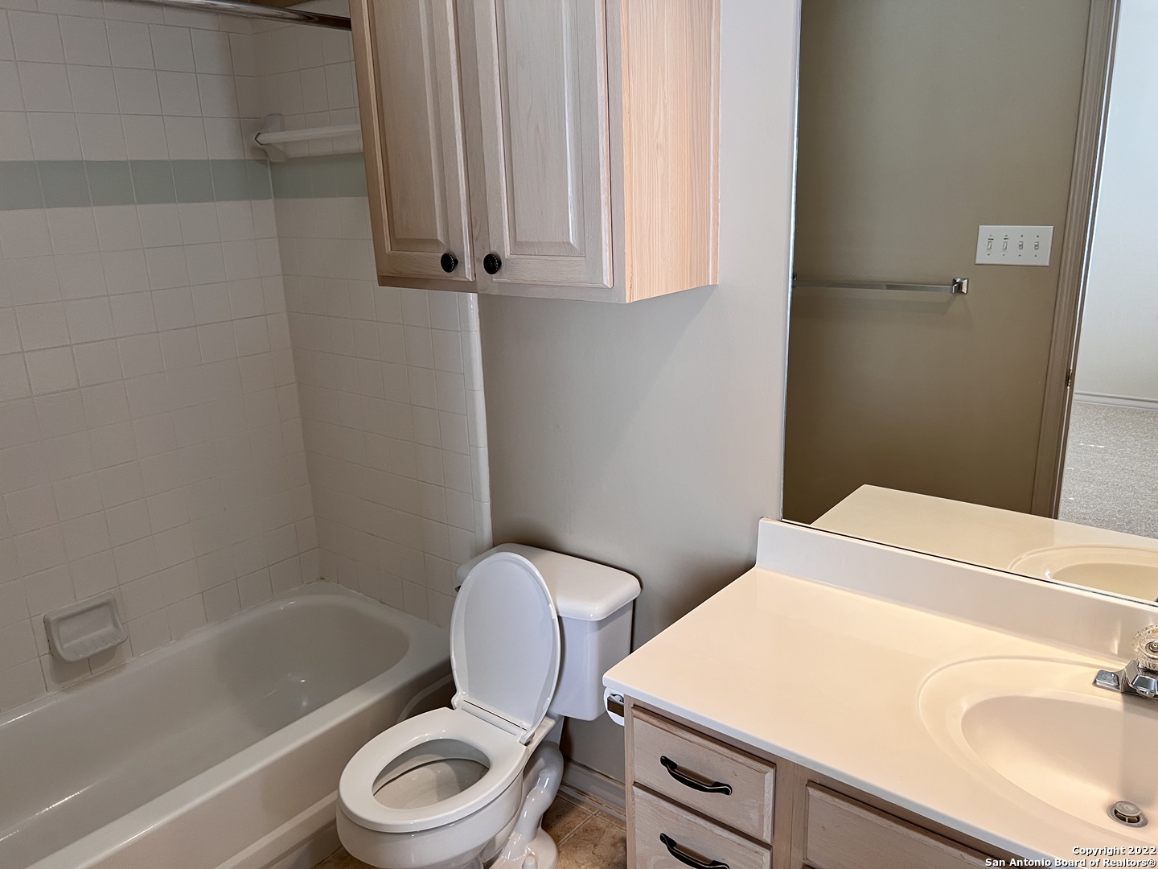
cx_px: 579
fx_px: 870
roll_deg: +2.5
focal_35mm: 26
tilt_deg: -16.5
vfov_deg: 53.1
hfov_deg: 67.3
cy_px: 434
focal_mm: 5.7
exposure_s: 1/60
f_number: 1.5
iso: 100
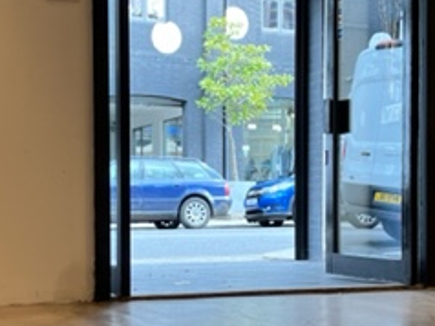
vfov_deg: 20.9
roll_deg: -0.3
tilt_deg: -1.2
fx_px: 879
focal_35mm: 70
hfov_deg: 27.8
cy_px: 214
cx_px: 199
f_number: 1.5
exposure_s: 1/100
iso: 64
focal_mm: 5.7
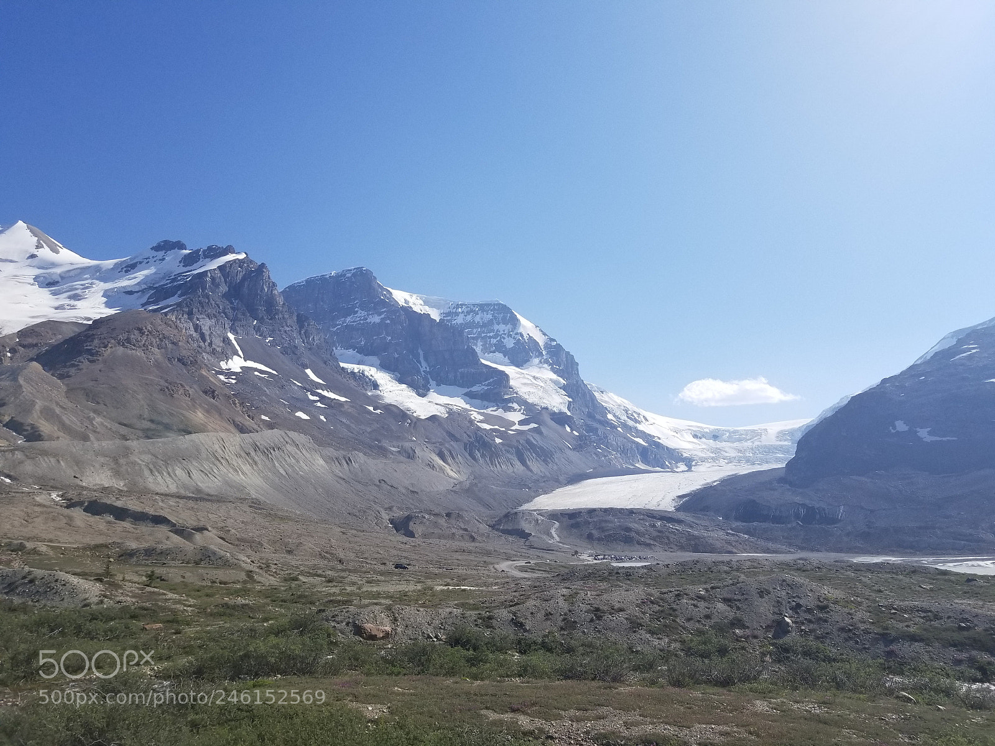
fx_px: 747
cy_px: 373
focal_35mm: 26
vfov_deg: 53.1
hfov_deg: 67.3
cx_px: 498
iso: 50
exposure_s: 1/3592
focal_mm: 4.25
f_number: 1.7
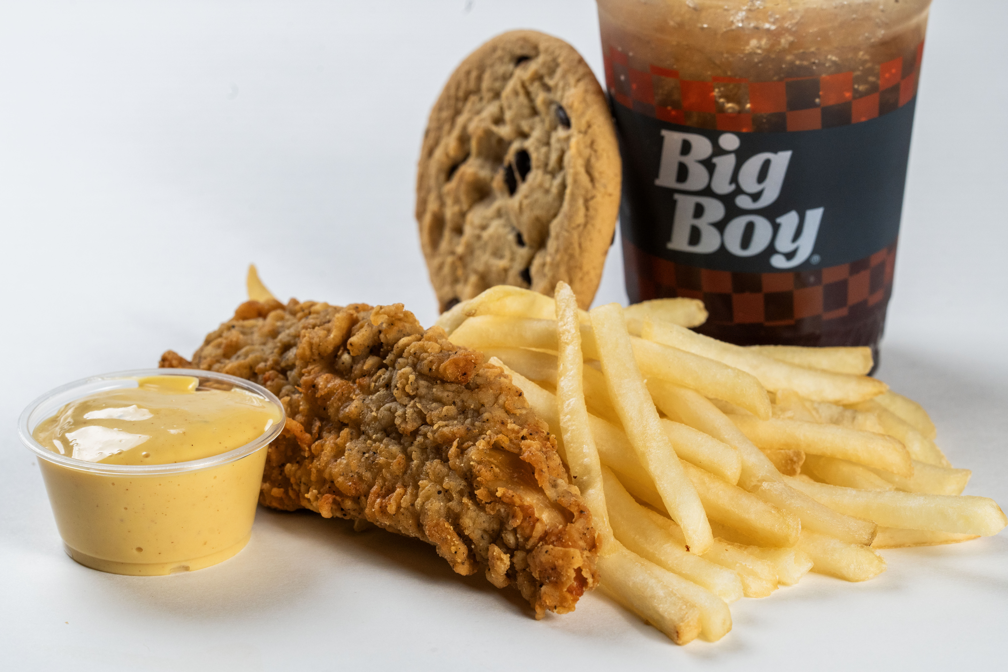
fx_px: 3780
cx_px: 504
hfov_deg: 15.2
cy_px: 336
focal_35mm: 135
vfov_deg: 10.2
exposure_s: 1/250
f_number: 10
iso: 1250
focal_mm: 135
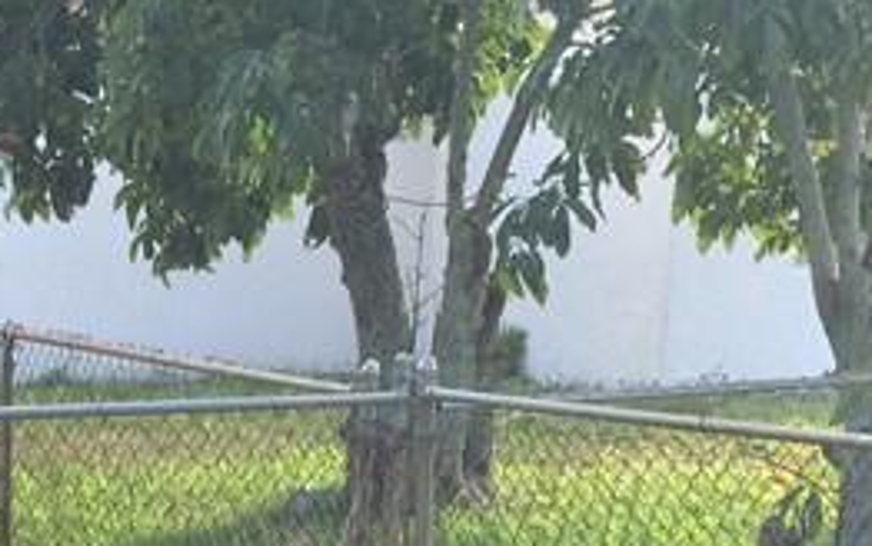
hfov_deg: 17.1
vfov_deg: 10.3
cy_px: 1009
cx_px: 83
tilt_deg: -17.4
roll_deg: +0.6
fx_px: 2853
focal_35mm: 120
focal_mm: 4.15
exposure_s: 1/394
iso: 32
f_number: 2.2
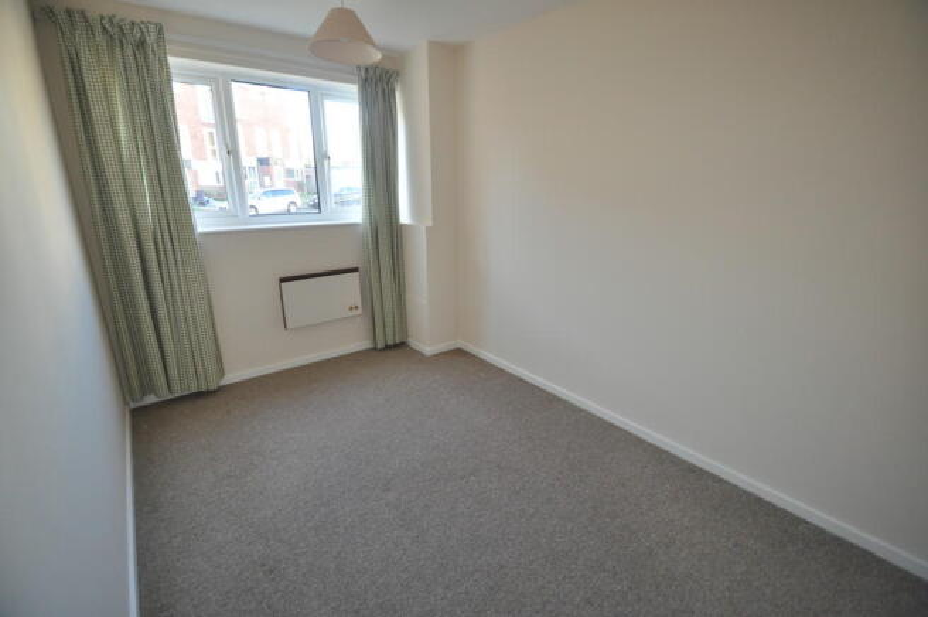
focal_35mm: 15
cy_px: 308
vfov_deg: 77.2
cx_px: 464
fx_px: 386
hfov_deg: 100.4
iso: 800
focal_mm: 10
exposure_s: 1/100
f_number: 3.5
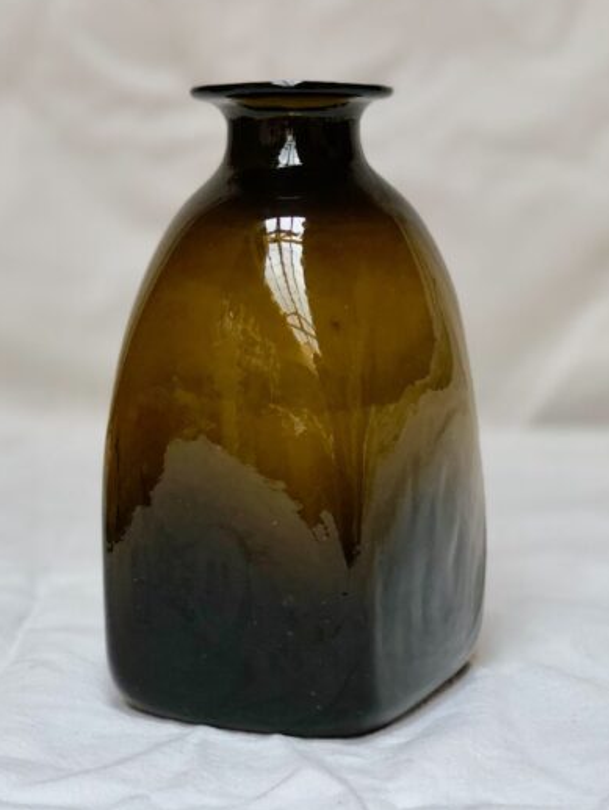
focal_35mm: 88
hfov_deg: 16.8
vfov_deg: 22.2
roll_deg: +0.7
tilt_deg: -6.9
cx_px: 288
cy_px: 328
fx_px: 2063
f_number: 2.8
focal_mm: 6.6
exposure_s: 1/30
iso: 32
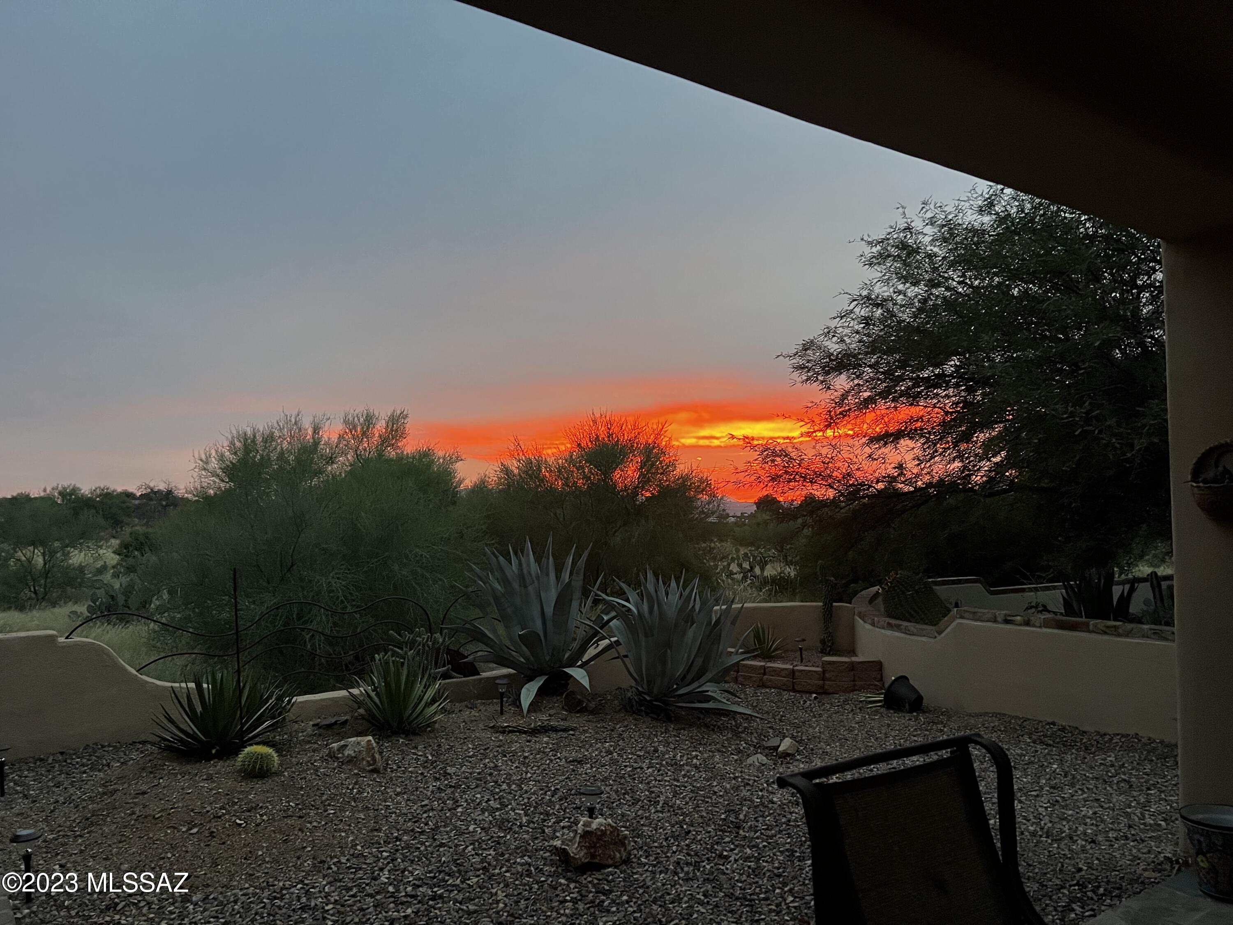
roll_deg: +0.2
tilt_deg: +0.4
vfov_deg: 53.1
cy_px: 462
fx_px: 926
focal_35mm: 26
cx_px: 616
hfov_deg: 67.3
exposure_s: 1/60
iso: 400
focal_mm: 5.7
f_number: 1.5
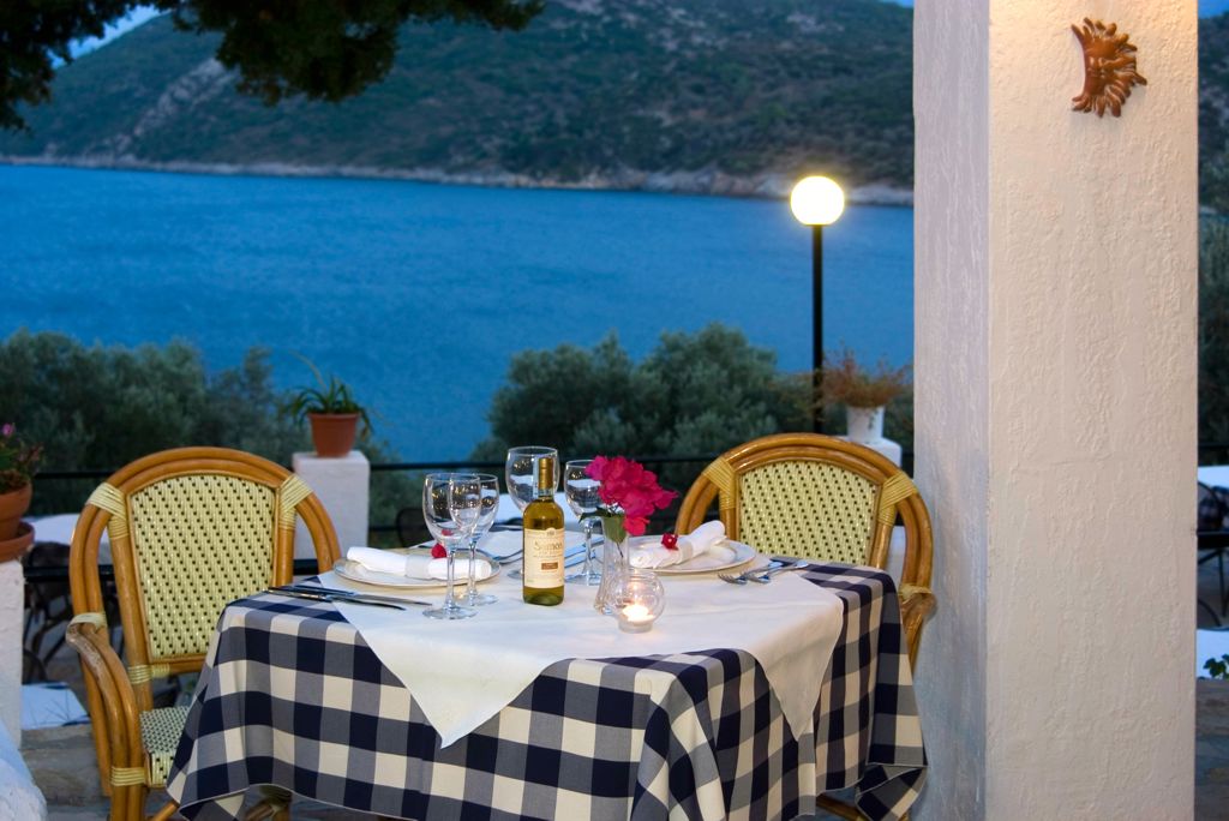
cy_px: 410
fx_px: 2049
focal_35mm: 60
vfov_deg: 22.7
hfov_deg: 33.4
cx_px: 614
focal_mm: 40
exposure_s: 1/3
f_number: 5
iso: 200
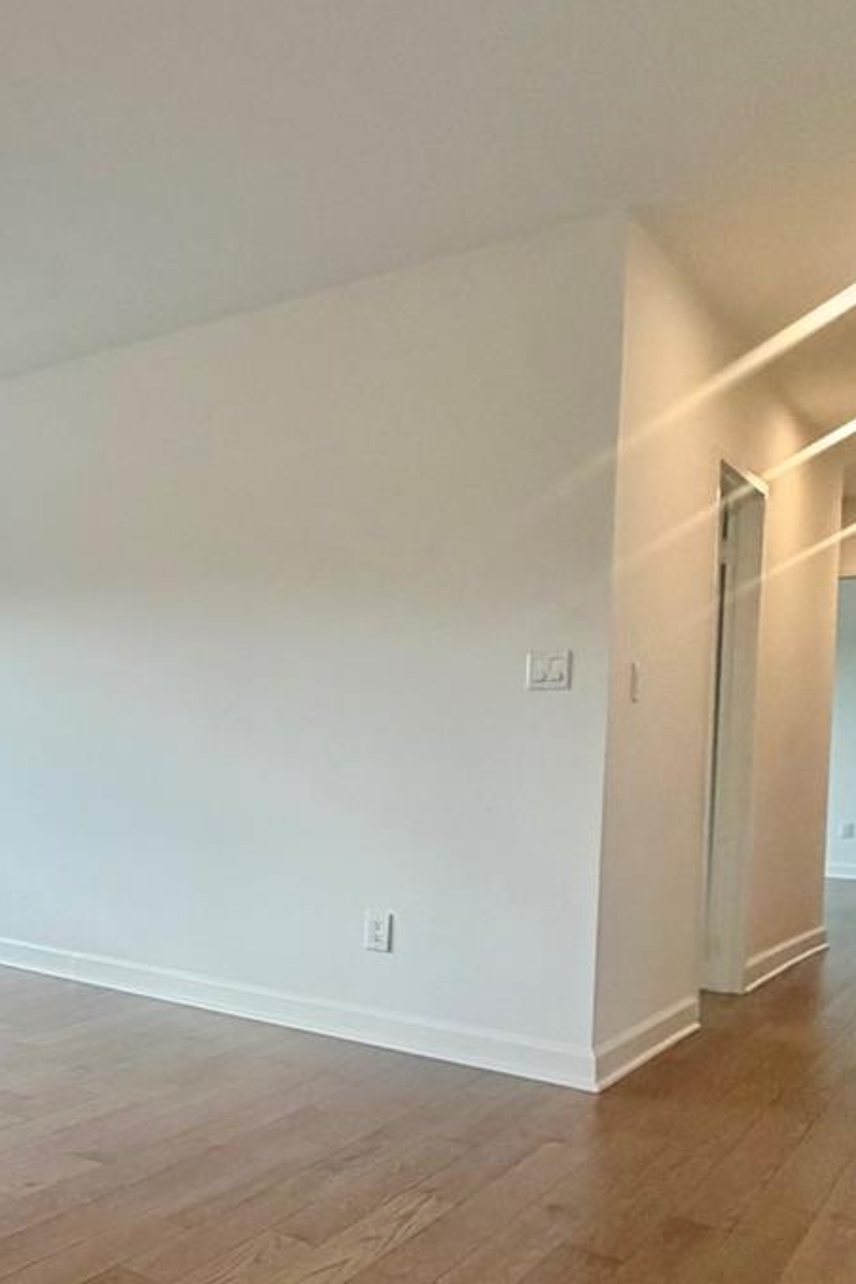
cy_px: 769
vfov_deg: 56.8
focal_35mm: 33
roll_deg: -2.4
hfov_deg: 34.9
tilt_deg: -1.2
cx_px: -64
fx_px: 1177
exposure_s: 1/120
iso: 160
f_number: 2.2
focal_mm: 2.22
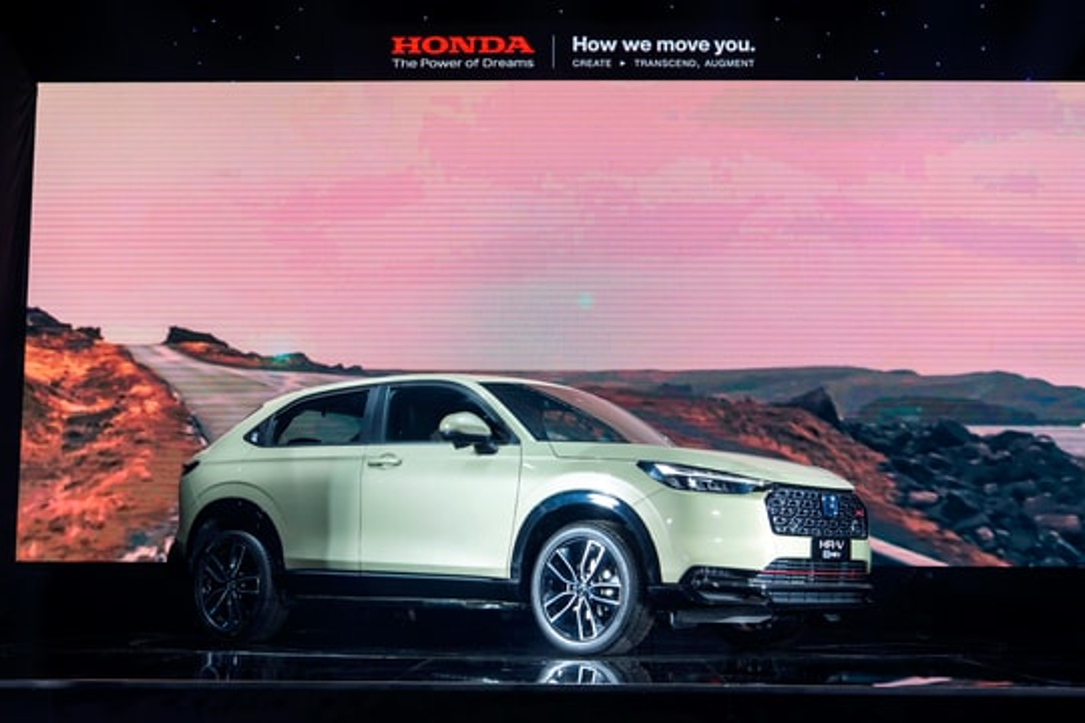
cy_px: 362
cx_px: 542
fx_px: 1688
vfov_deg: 24.2
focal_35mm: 56
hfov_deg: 35.6
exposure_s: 1/200
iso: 1000
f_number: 5.6
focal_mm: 56
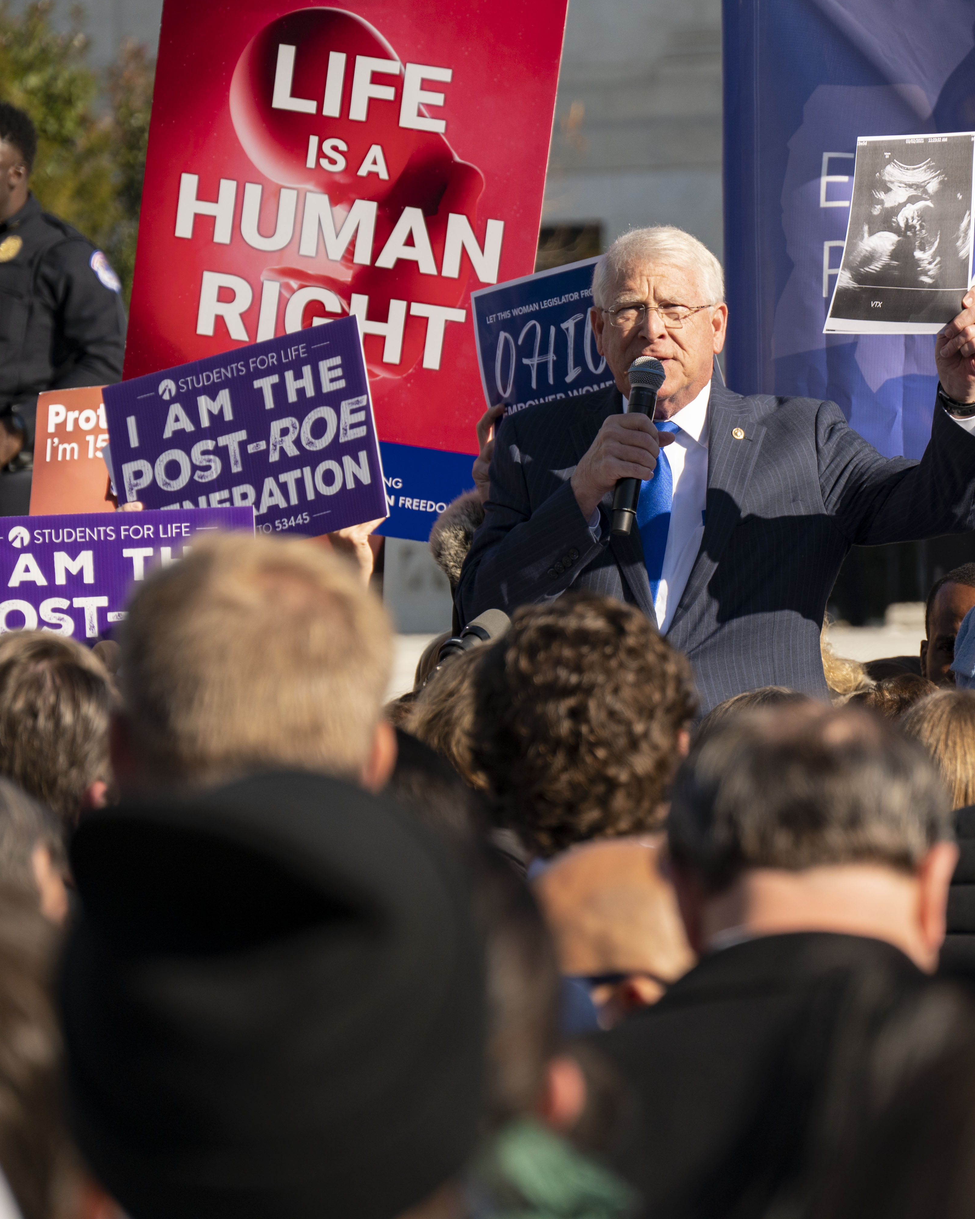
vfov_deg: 8.1
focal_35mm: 240
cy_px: 609
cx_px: 861
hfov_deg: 6.4
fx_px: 8658
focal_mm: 170
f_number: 6.3
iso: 320
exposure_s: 1/1600
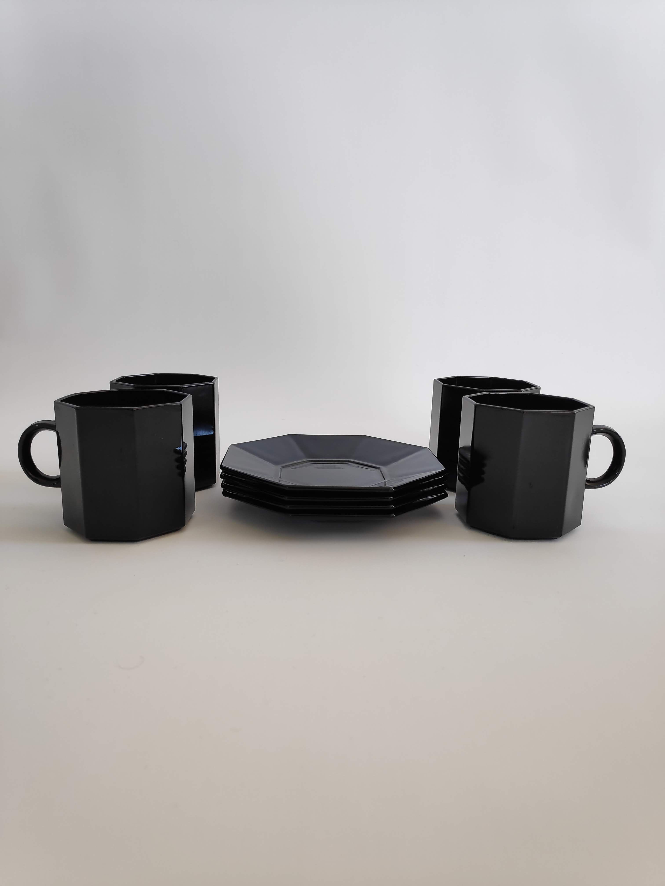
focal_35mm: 20
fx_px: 512
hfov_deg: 66.0
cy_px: 443
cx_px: 332
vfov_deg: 81.7
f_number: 1.9
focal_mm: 3.94
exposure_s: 1/100
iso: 324
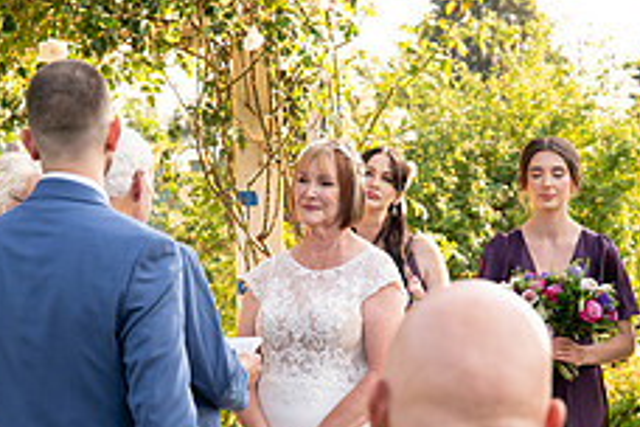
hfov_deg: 11.5
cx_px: 278
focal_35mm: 178
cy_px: 296
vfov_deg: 7.7
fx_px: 3164
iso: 640
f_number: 5.6
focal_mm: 70
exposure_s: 1/400
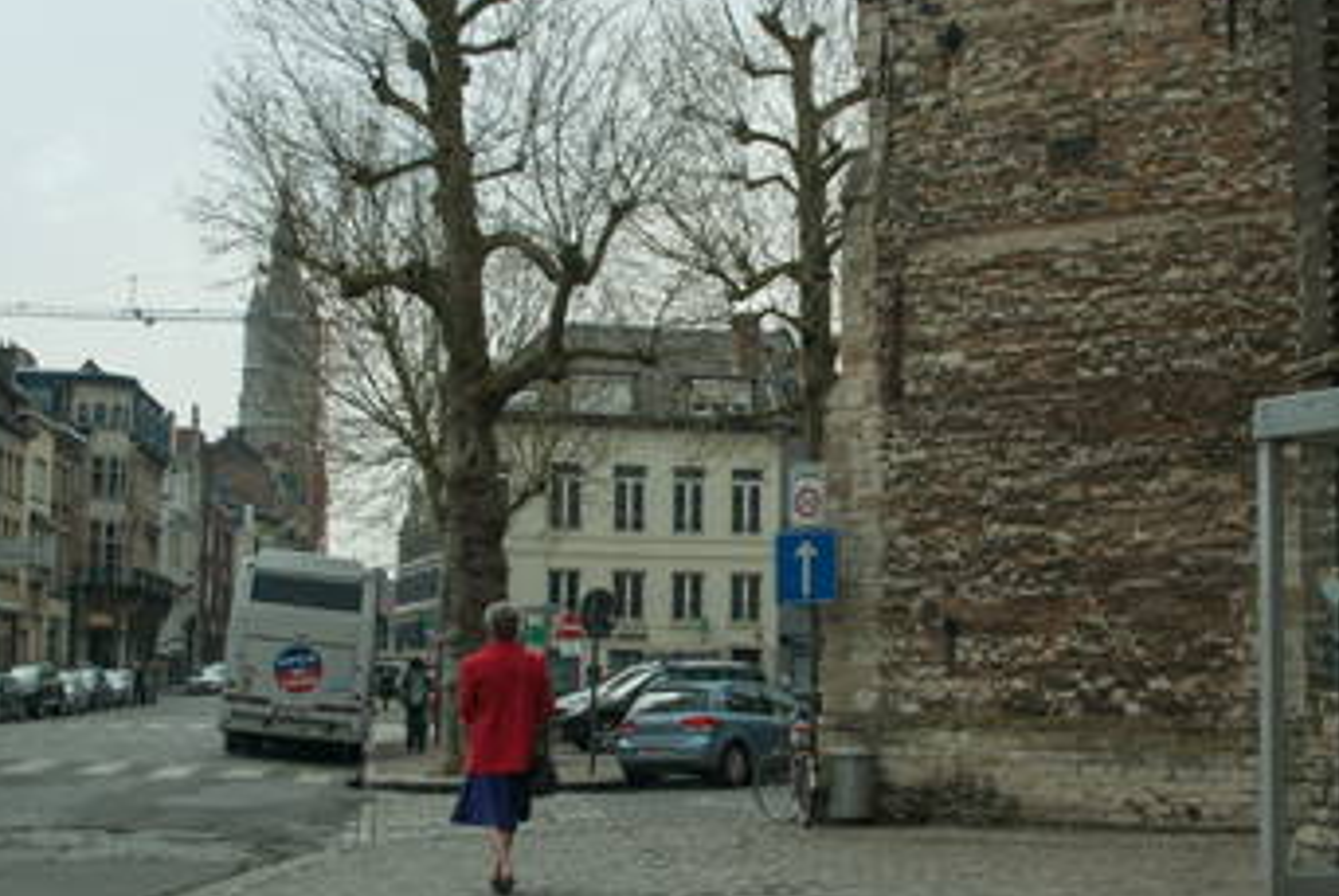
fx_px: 2123
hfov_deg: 34.9
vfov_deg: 23.8
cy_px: 471
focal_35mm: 57
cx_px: 771
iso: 100
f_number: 10
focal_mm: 26
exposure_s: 1/125
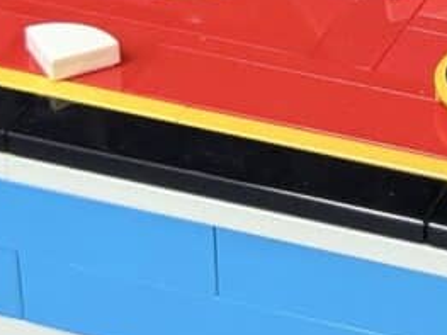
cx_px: 682
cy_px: -172
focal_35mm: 187
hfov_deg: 10.2
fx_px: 2414
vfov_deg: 7.8
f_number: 1.78
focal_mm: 6.76
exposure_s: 1/48
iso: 250
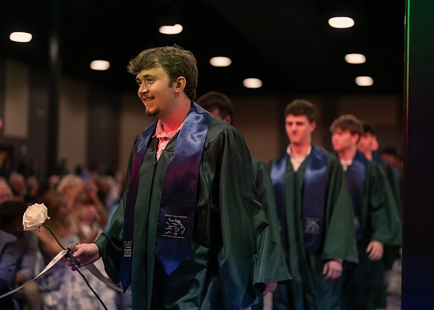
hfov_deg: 36.7
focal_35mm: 53
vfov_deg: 26.6
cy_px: 155
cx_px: 217
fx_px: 654
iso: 1250
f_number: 1.2
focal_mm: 50
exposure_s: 1/500
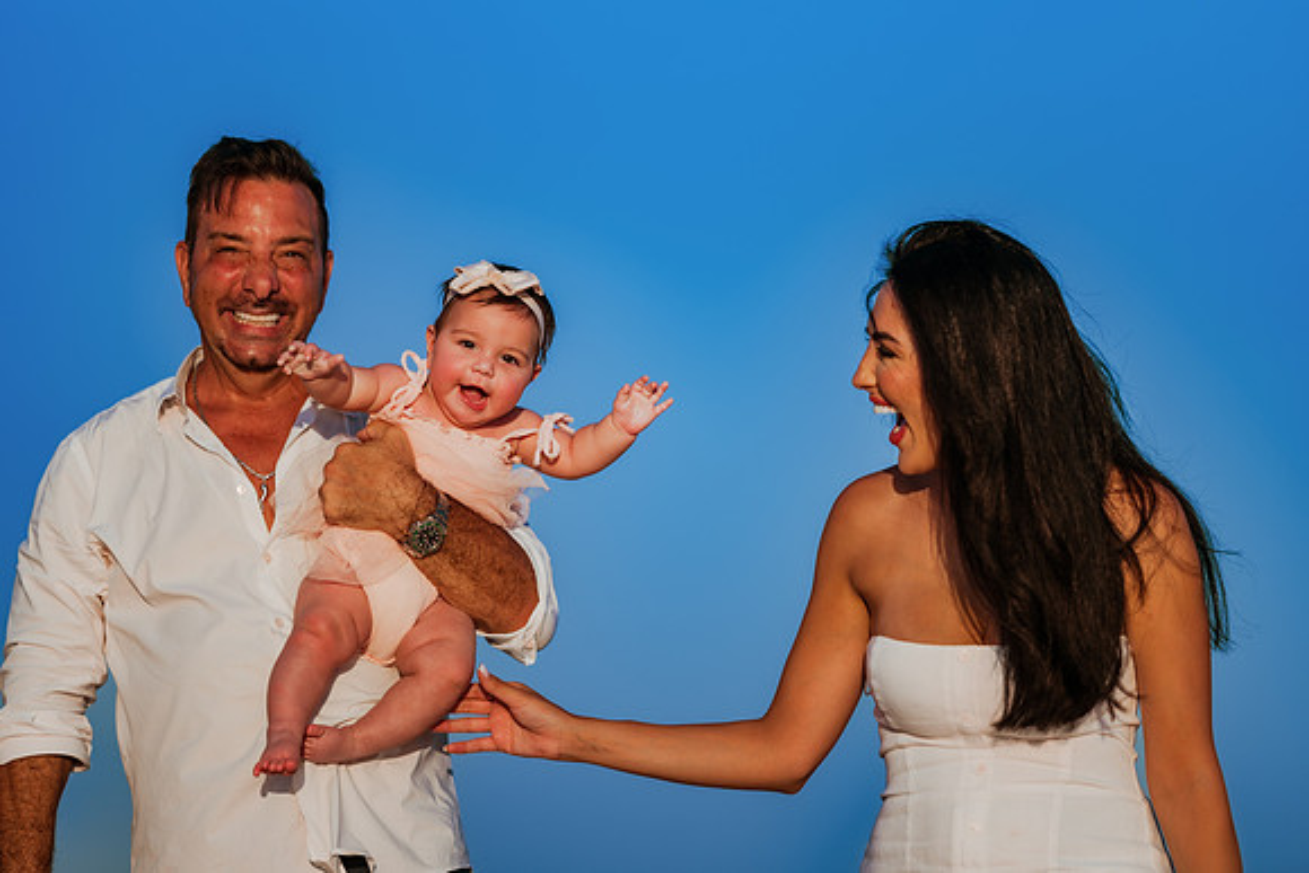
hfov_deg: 15.2
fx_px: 4910
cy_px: 436
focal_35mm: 135
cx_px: 654
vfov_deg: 10.2
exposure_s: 1/8000
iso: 100
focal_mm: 135
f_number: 1.8
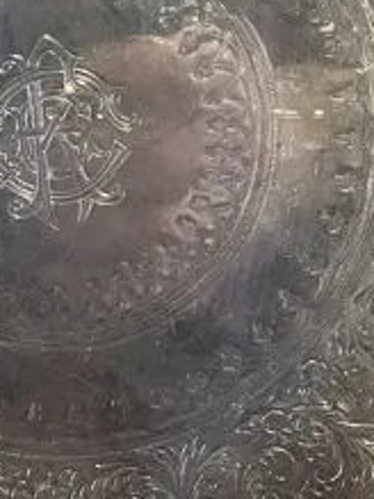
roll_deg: -2.4
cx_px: 59
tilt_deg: -24.2
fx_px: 1889
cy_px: 244
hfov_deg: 11.3
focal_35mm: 131
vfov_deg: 15.1
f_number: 1.8
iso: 320
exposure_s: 1/50
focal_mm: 3.99
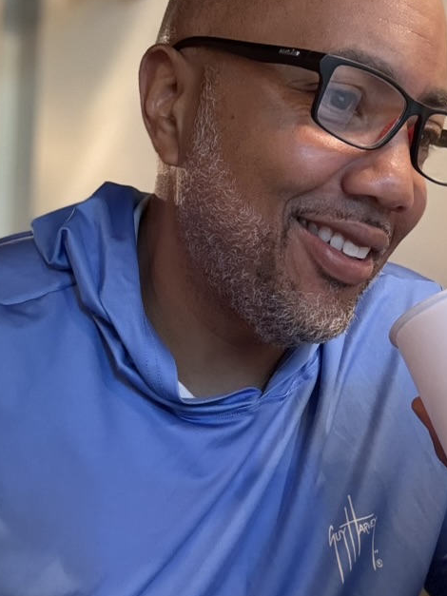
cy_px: 344
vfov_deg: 38.8
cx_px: 277
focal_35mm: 49
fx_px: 844
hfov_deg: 29.6
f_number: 1.9
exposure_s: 1/30
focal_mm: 2.69
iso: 640
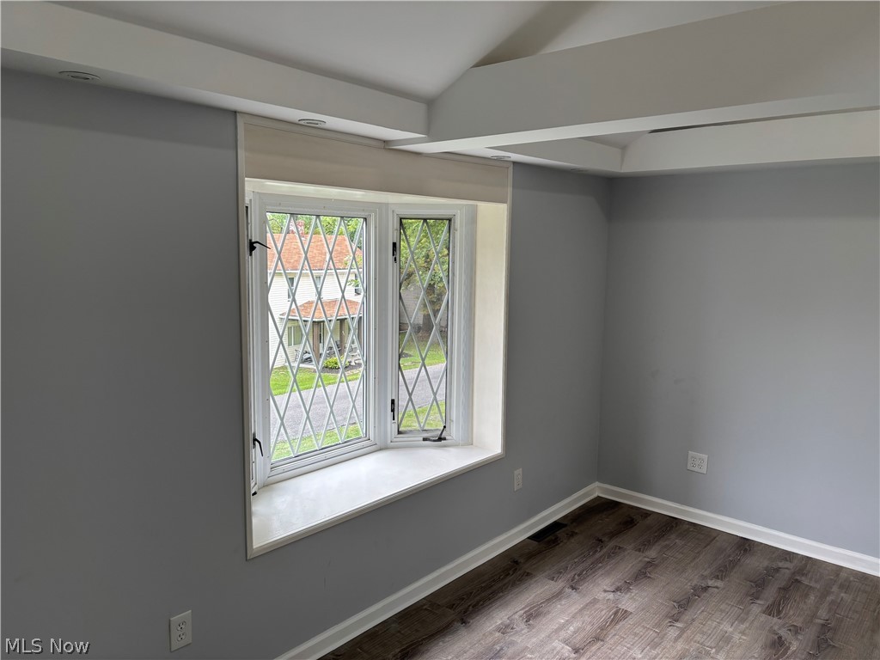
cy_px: 330
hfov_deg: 67.3
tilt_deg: -7.1
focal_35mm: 26
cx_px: 440
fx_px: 661
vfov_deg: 53.1
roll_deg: -1.2
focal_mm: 5.96
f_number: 1.6
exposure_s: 1/120
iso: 64
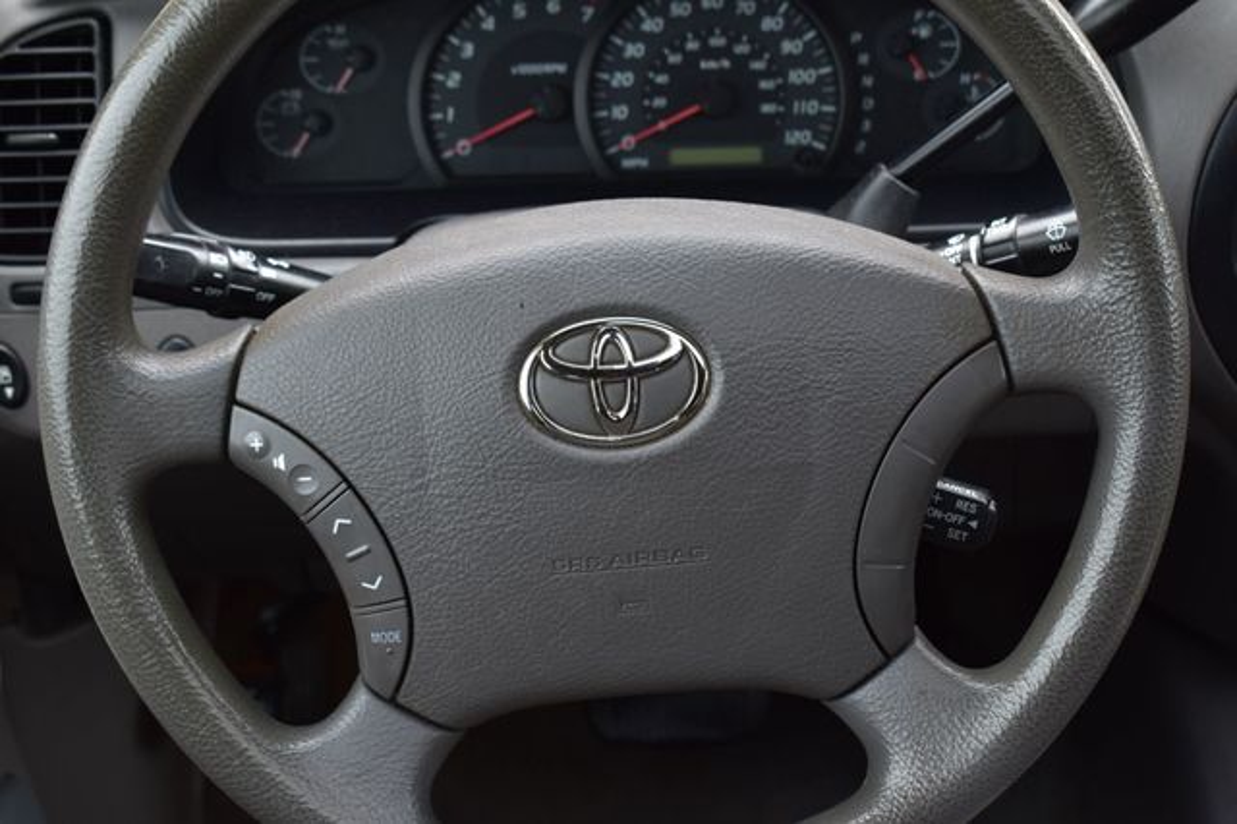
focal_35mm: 60
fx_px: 2061
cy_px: 412
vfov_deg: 22.6
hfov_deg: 33.4
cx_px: 618
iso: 400
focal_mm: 40
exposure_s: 1/40
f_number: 7.1
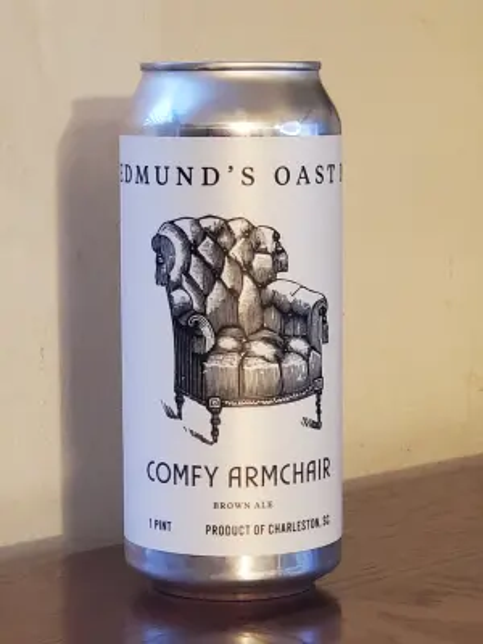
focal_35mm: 52
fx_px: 967
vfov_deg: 36.8
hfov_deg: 28.0
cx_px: 242
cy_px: 322
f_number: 2.4
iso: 640
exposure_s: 1/15
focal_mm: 6
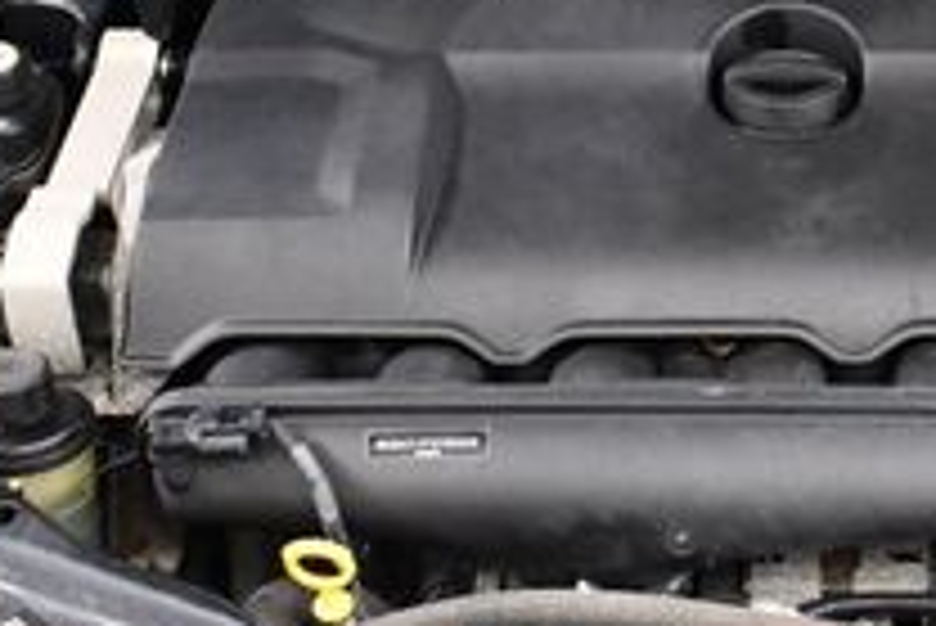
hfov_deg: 17.9
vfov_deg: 12.3
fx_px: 2888
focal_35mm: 111
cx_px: 945
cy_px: 212
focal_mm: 18
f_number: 3.5
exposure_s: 1/125
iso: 3200
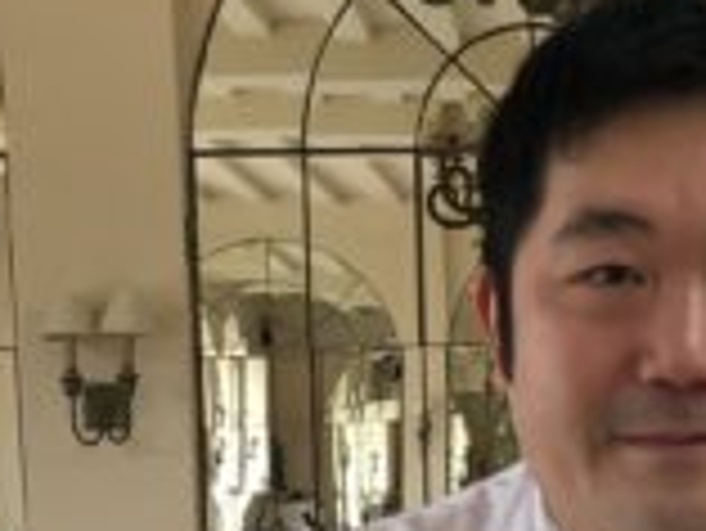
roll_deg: +1.6
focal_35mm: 137
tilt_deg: -9.2
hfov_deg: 14.3
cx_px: 504
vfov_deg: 10.4
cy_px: 878
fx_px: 2796
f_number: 1.8
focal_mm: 4
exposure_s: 1/20
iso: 40
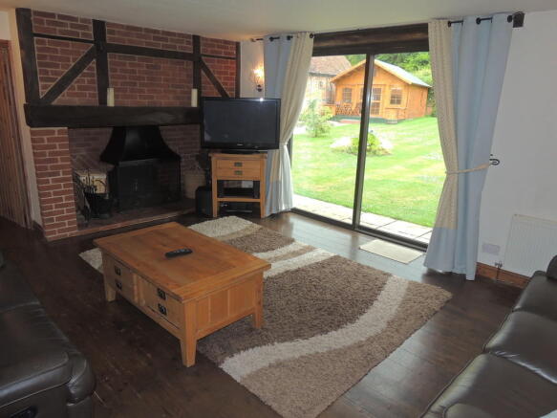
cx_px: 278
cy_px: 209
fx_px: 386
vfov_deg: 56.8
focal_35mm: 24
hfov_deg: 71.6
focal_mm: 4.3
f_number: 3
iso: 180
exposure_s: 1/40
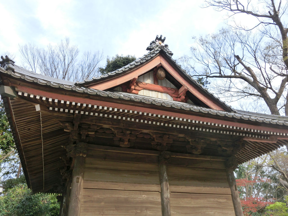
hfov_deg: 63.4
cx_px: 144
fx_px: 233
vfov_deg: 49.7
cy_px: 108
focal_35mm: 28
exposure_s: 1/400
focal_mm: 5
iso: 80
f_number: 3
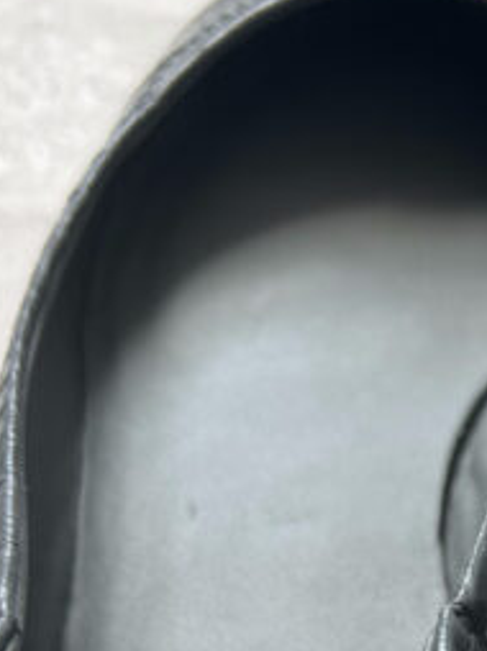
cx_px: 648
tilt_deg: -54.5
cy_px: 802
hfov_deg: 16.8
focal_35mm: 82
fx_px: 1541
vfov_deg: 21.9
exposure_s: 1/121
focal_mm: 5.7
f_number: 1.5
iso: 50
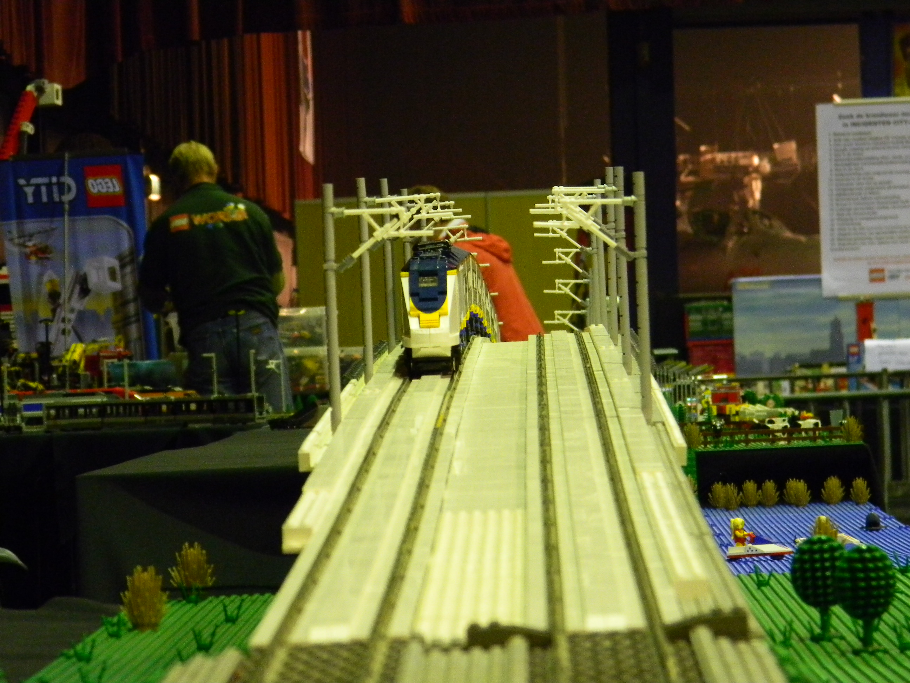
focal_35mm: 148
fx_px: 3891
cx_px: 455
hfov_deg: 13.3
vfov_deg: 10.0
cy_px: 342
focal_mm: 26.8
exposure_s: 1/9.3
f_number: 5
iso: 583
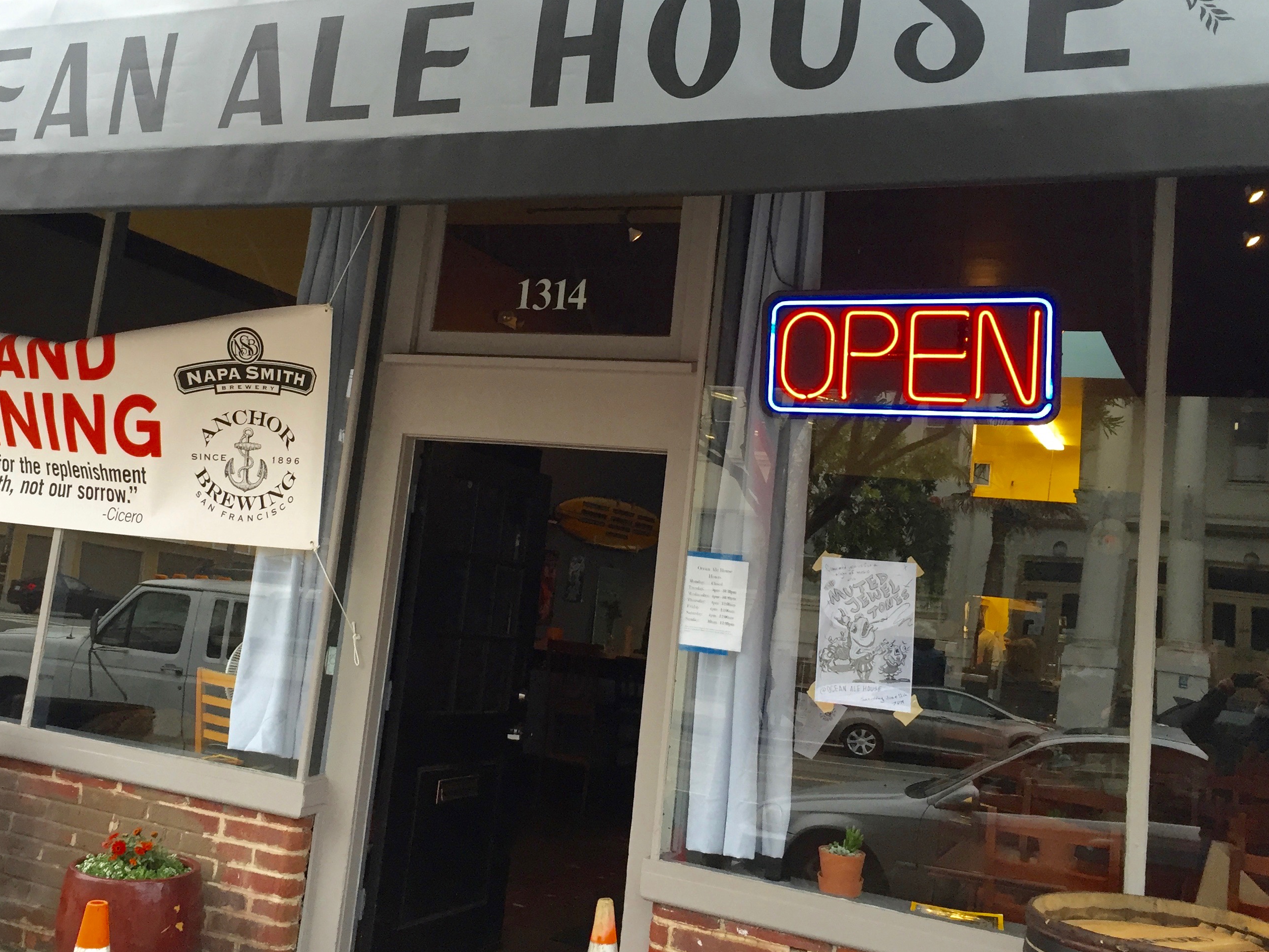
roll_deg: -6.9
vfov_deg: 38.5
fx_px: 1357
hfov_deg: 49.9
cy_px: 389
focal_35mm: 37
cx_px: 522
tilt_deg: +9.7
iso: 32
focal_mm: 4.15
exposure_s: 1/30
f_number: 2.2
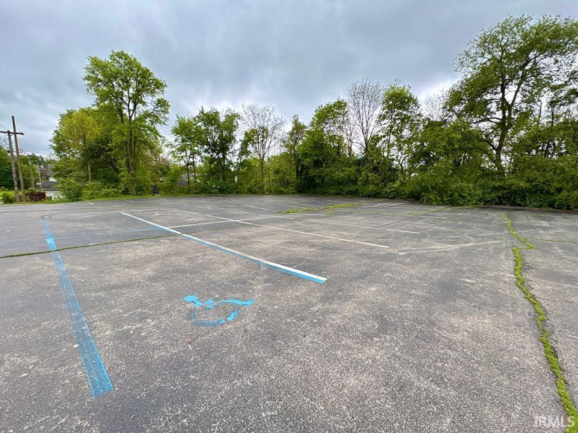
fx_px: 234
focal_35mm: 14
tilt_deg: -7.9
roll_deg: -0.8
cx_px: 289
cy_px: 216
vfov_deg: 85.7
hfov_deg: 102.1
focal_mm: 2.22
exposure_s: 1/537
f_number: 2.2
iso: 64
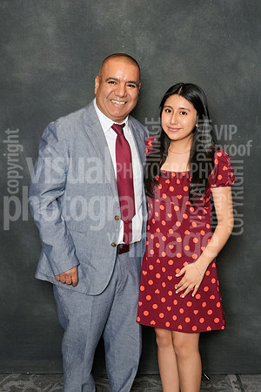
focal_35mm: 70
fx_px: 767
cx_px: 130
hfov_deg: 19.3
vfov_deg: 28.6
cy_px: 196
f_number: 11
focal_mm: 47
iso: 1250
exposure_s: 1/125
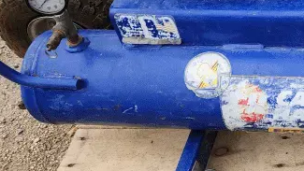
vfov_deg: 16.1
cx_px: 342
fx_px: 597
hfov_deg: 26.2
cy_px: 7
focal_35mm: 74
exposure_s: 1/591
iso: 12
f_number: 1.8
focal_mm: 6.4
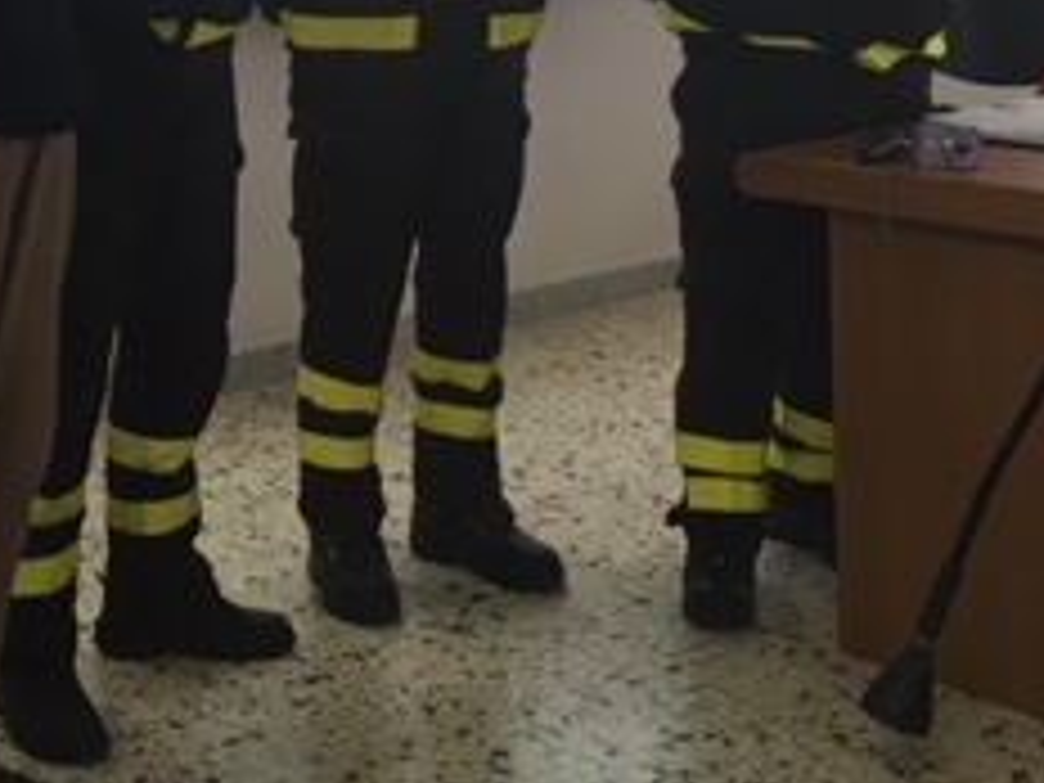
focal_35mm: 80
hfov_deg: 23.4
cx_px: 4
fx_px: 2413
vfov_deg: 17.7
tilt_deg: -3.8
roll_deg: +1.9
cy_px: -112
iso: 64
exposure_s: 1/33
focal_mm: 4.15
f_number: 2.2
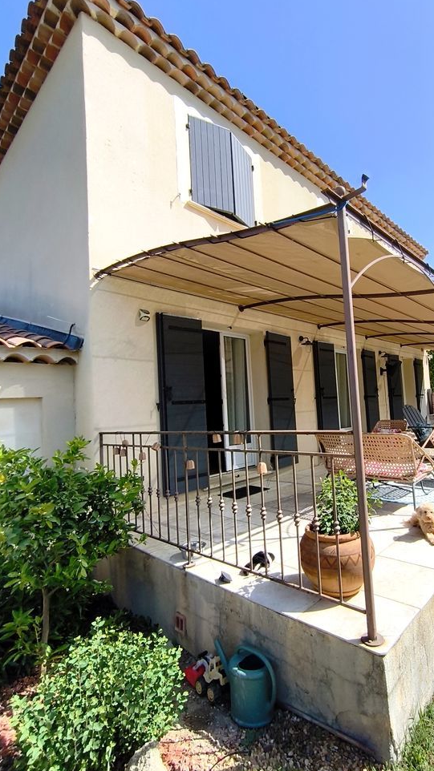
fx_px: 348
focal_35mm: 17
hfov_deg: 62.5
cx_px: 284
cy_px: 383
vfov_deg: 95.9
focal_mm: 1.65
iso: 50
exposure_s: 1/2451
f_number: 2.2
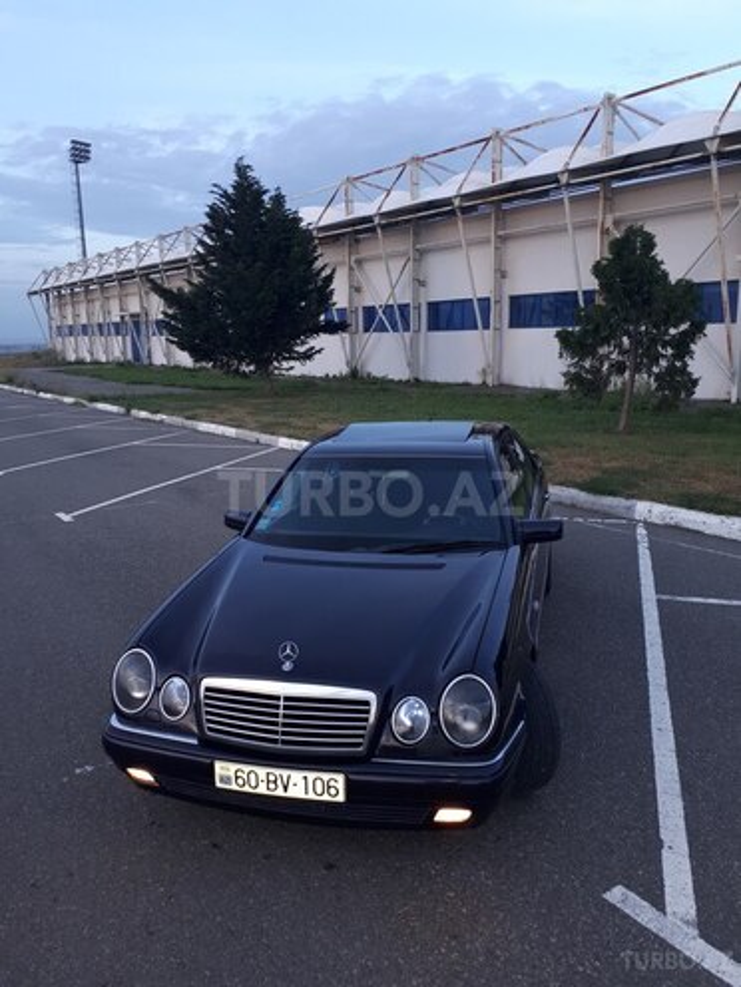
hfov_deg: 51.4
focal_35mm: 27
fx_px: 771
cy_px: 494
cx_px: 370
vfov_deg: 65.3
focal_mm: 3.6
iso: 40
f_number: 1.9
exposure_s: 1/50
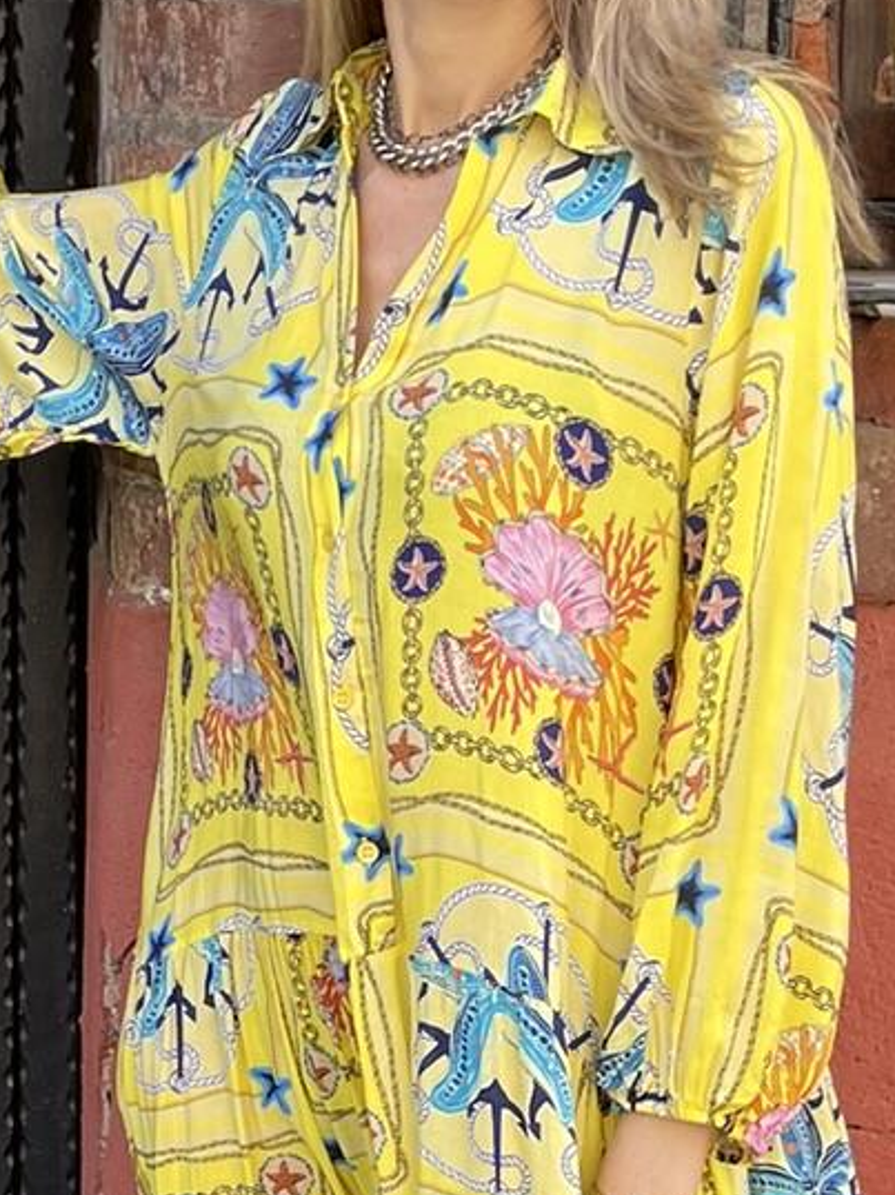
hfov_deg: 14.9
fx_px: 3416
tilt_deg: -13.2
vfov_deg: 19.6
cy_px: 980
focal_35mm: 99
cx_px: 511
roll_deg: -1.5
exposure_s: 1/211
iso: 32
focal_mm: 4.2
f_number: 1.6
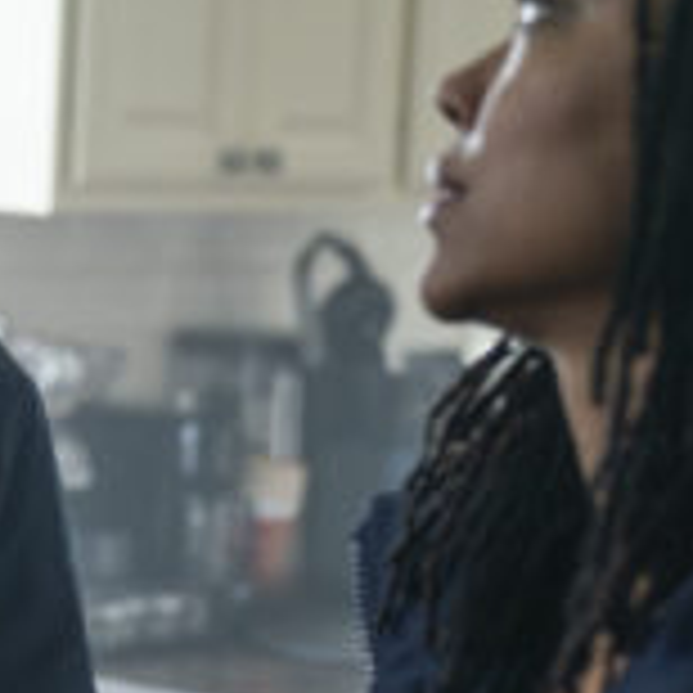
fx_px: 3601
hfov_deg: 10.9
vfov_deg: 11.0
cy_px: 562
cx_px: 72
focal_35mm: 159
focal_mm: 48
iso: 2000
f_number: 2.8
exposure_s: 1/100
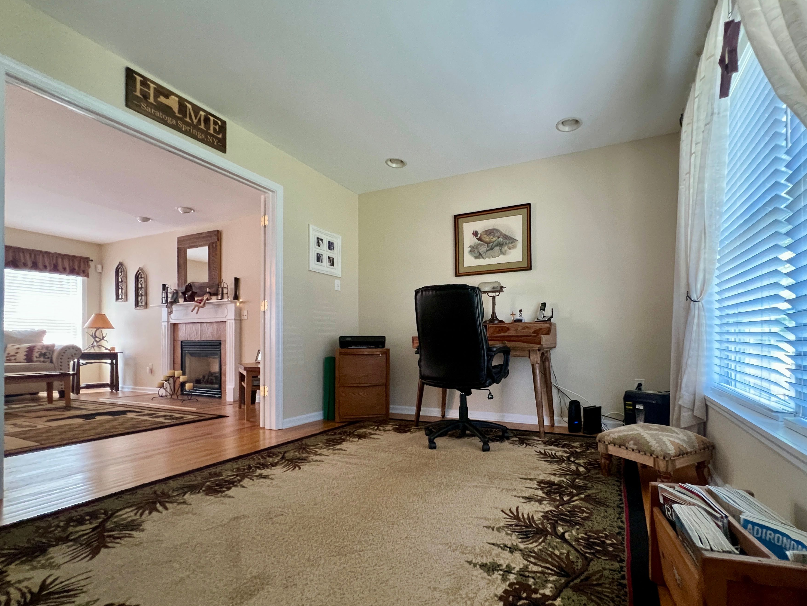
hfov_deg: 97.5
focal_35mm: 15
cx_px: 461
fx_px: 350
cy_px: 344
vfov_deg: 81.3
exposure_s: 1/60
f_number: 1.8
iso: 500
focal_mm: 1.57
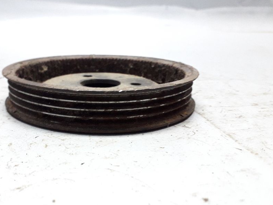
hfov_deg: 51.9
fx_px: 276
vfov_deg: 40.6
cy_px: 113
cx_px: 98
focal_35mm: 35
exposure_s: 1/25
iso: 320
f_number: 1.9
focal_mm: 3.6
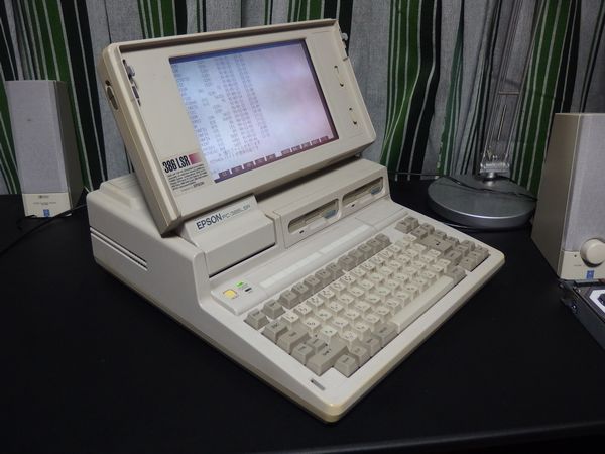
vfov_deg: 44.2
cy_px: 227
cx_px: 302
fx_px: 559
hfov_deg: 56.8
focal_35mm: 32
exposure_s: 1/30
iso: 400
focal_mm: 5.6
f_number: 1.9
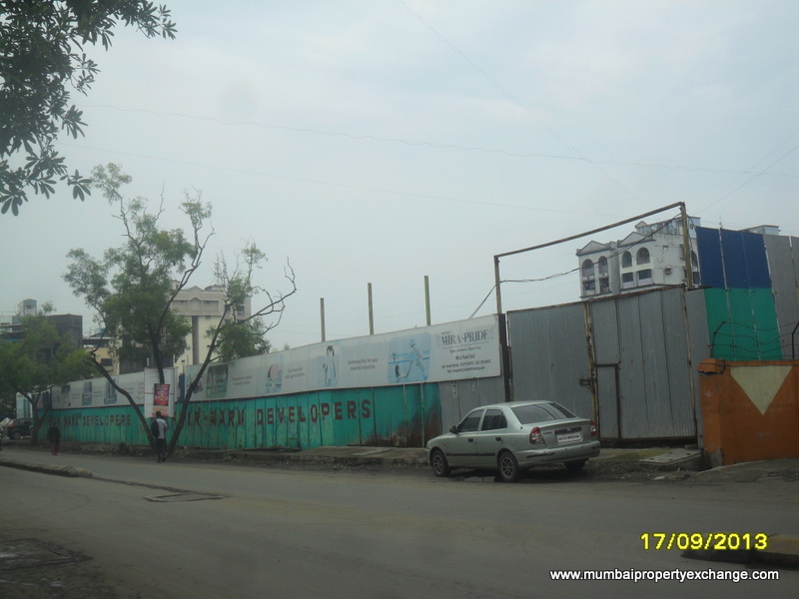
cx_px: 400
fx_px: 1016
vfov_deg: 32.9
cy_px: 300
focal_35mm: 44
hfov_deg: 42.9
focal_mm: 7.8
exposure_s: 1/1000
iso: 100
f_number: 4.5
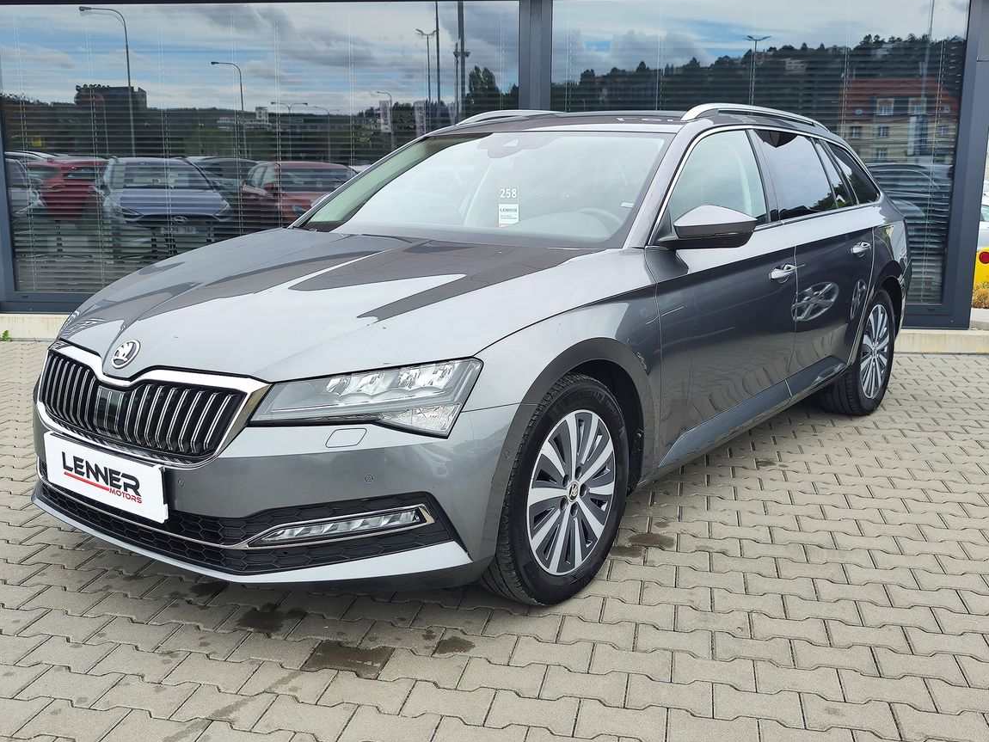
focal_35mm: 24
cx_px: 474
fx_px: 686
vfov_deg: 56.8
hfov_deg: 71.6
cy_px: 373
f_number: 1.69
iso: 50
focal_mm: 7.01
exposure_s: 1/202
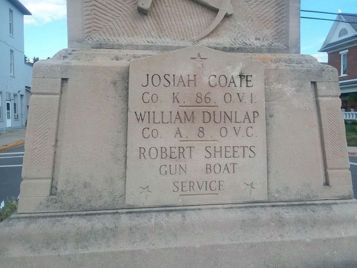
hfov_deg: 61.7
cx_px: 178
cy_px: 134
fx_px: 299
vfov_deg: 48.2
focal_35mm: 29
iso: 40
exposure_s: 1/659
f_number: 1.9
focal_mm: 2.47
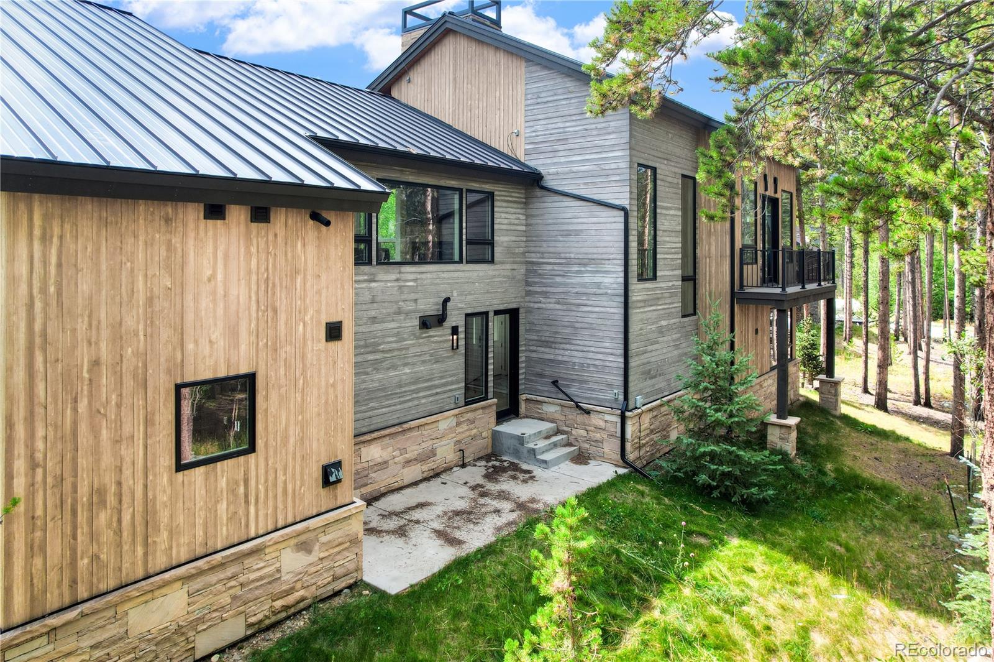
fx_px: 607
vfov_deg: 57.2
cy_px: 331
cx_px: 497
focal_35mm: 22
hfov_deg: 78.6
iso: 130
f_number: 2.8
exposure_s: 1/800
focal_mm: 8.4
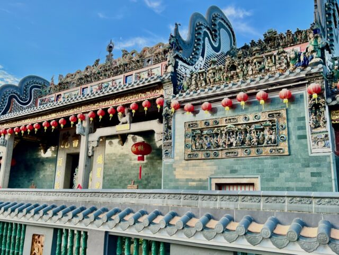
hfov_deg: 67.3
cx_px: 170
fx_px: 255
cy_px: 128
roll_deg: -1.9
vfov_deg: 53.1
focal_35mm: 26
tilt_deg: +12.8
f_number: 1.5
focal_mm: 5.7
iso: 50
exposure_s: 1/452
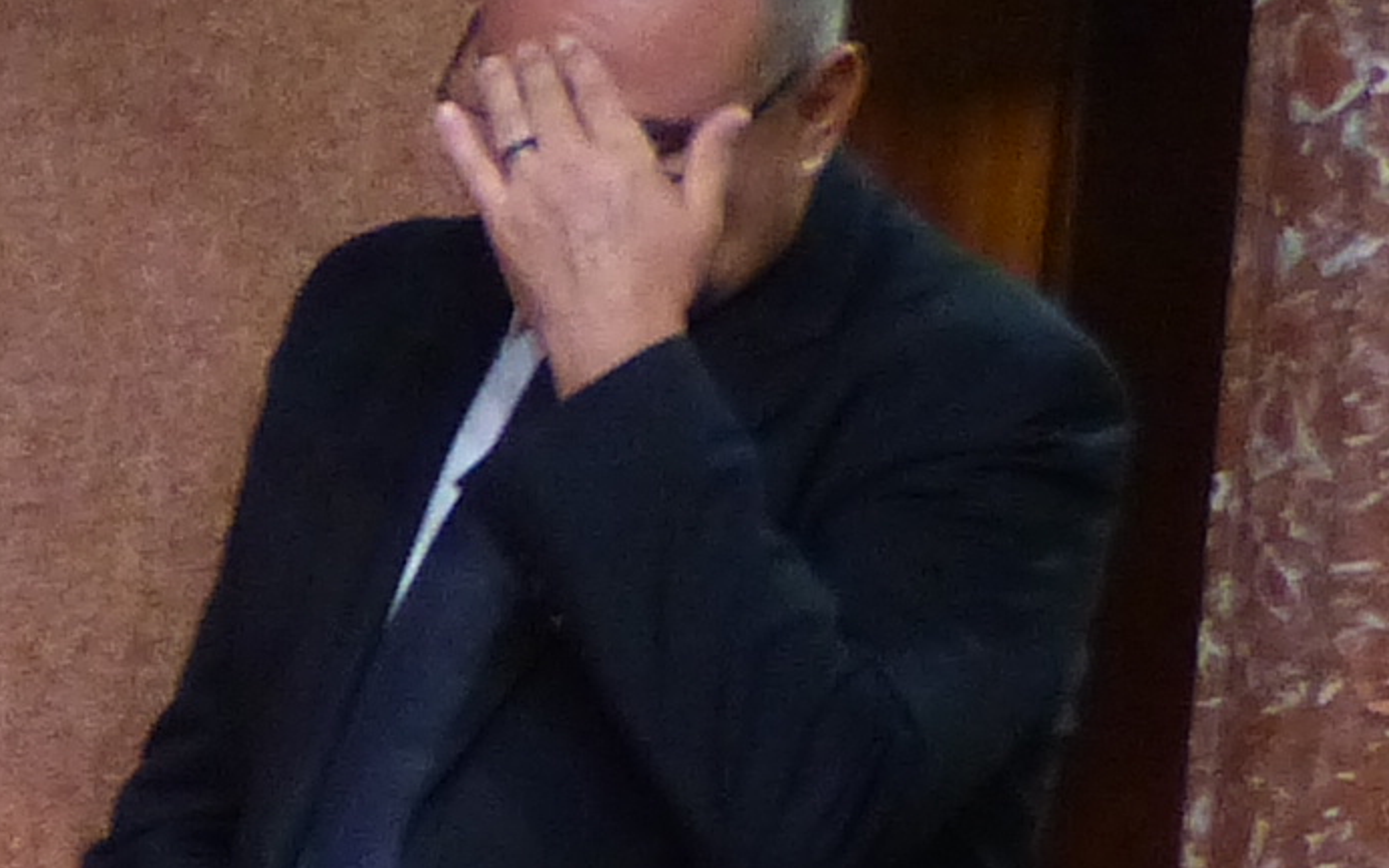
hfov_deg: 3.0
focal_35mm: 700
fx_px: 26500
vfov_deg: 1.9
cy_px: 1402
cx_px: -1892
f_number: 2.8
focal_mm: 20.5
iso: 400
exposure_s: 1/20
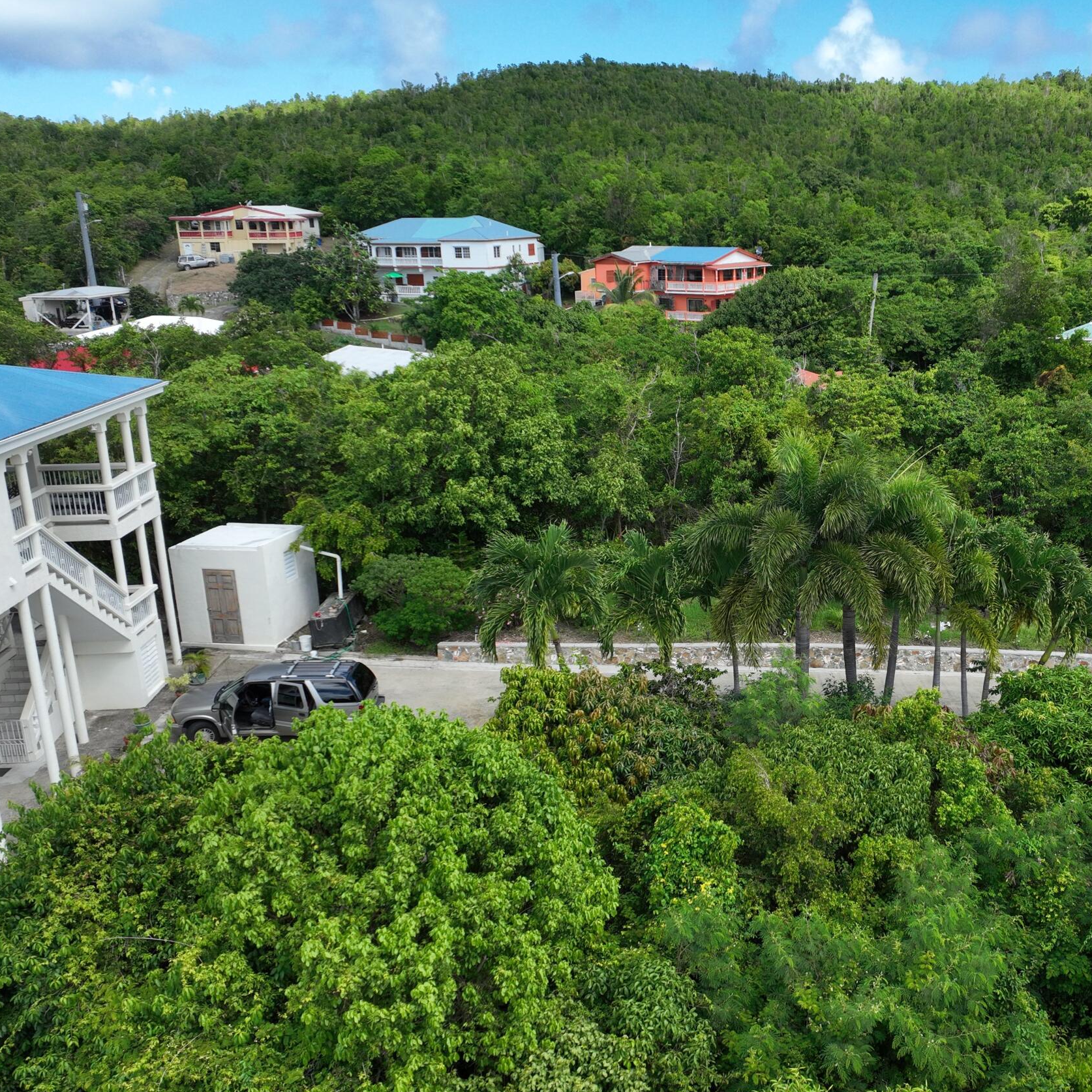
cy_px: 638
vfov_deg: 43.7
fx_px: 1356
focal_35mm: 38
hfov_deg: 42.7
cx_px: 798
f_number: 2.8
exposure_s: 1/1600
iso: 130
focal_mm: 12.29
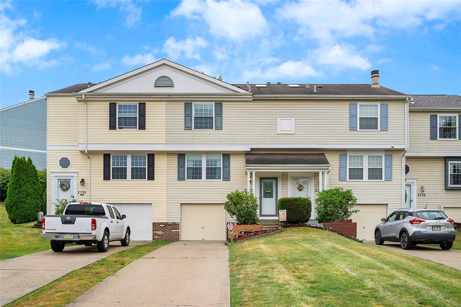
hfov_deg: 62.0
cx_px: 230
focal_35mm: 30
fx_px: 384
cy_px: 154
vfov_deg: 43.6
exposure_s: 1/20
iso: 400
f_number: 8
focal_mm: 30
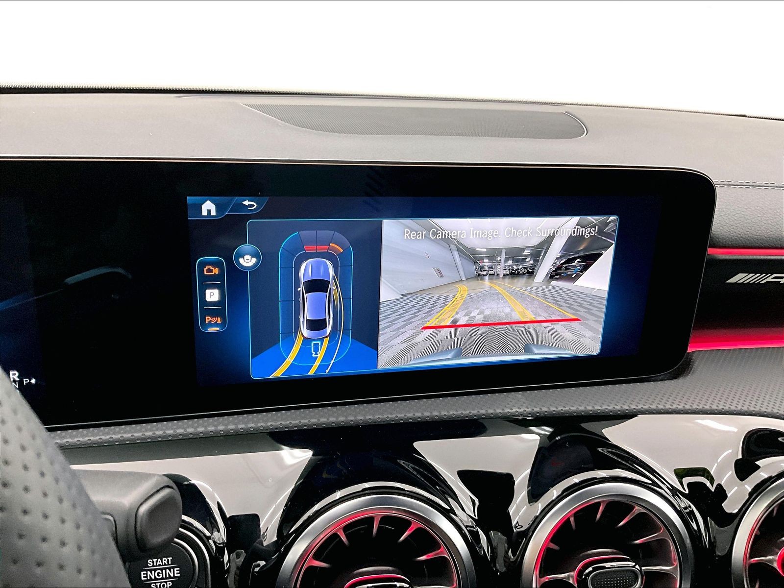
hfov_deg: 61.7
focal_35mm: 29
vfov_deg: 48.2
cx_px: 392
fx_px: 657
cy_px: 294
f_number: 1.8
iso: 200
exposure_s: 1/40
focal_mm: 3
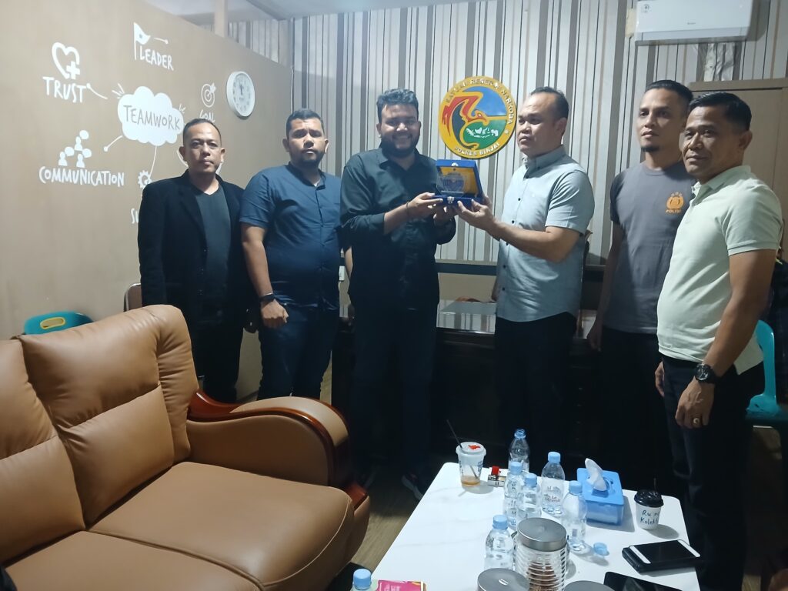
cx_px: 394
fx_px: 592
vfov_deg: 53.1
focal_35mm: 26
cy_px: 296
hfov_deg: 67.3
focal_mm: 3.98
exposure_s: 1/20
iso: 500
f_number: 1.8
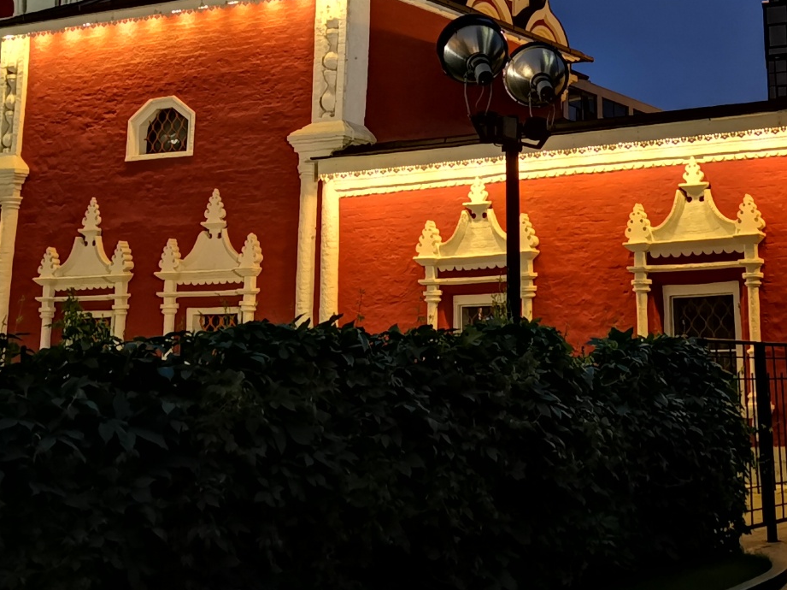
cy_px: 33
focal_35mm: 63
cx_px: 618
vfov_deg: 22.6
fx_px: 1432
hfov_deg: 30.1
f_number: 1.8
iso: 400
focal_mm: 5.58
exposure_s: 4
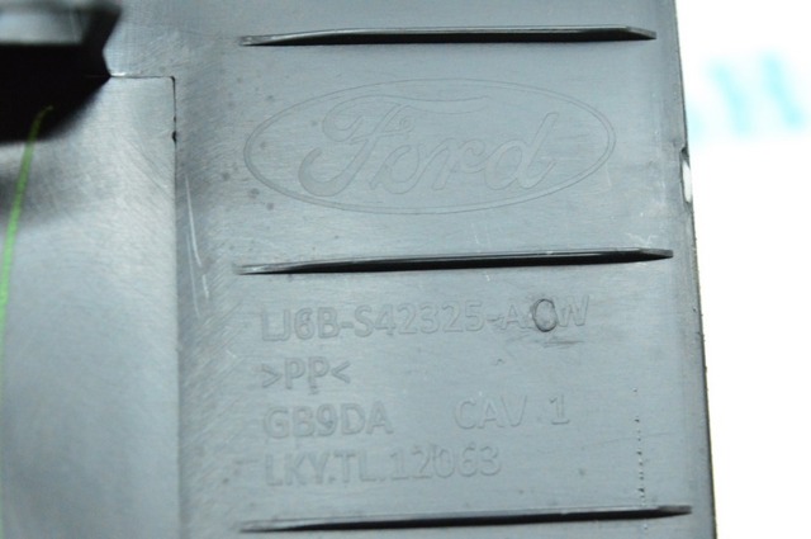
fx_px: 1856
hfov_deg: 24.6
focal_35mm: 82
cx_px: 406
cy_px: 270
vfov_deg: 16.5
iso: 6400
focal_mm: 55
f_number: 6.3
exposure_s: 1/100
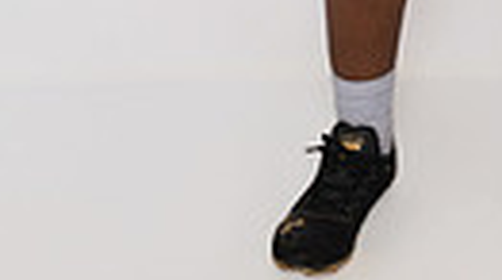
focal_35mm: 130
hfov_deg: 16.3
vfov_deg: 8.0
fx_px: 1727
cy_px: -560
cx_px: 483
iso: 640
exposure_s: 1/320
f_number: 8
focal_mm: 36
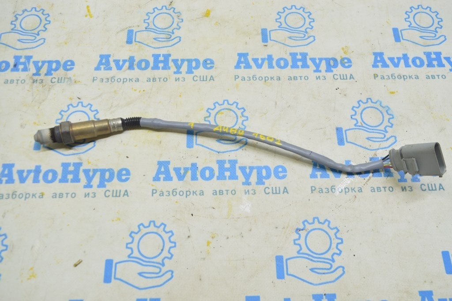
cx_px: 226
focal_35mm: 33
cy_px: 150
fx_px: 414
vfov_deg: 39.9
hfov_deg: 57.3
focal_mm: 22
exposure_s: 1/20
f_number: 5.6
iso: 400
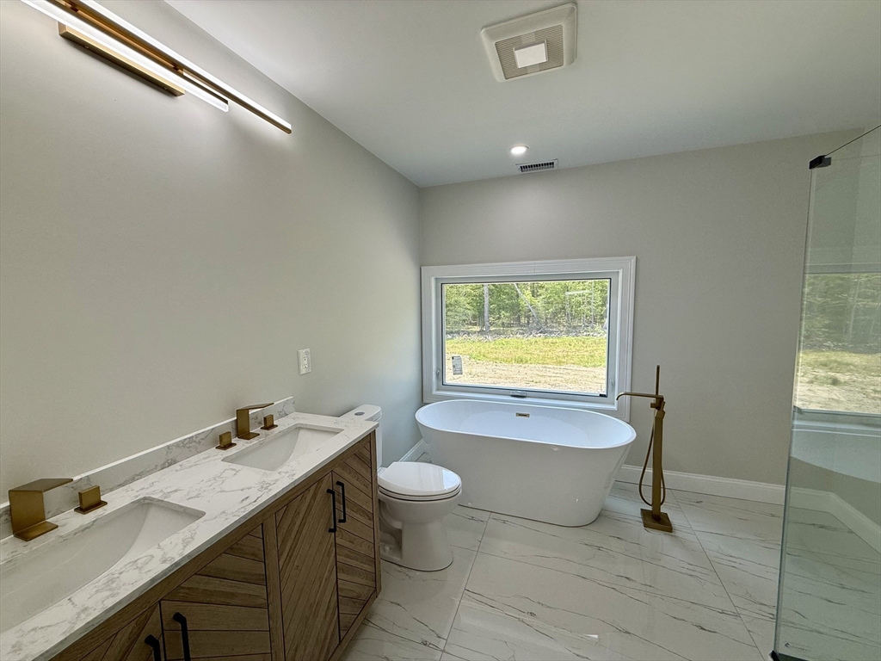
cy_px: 330
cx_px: 440
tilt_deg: -4.6
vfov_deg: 85.7
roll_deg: +0.5
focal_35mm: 14
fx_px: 356
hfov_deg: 102.1
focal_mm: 2.22
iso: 50
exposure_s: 1/158
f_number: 2.2
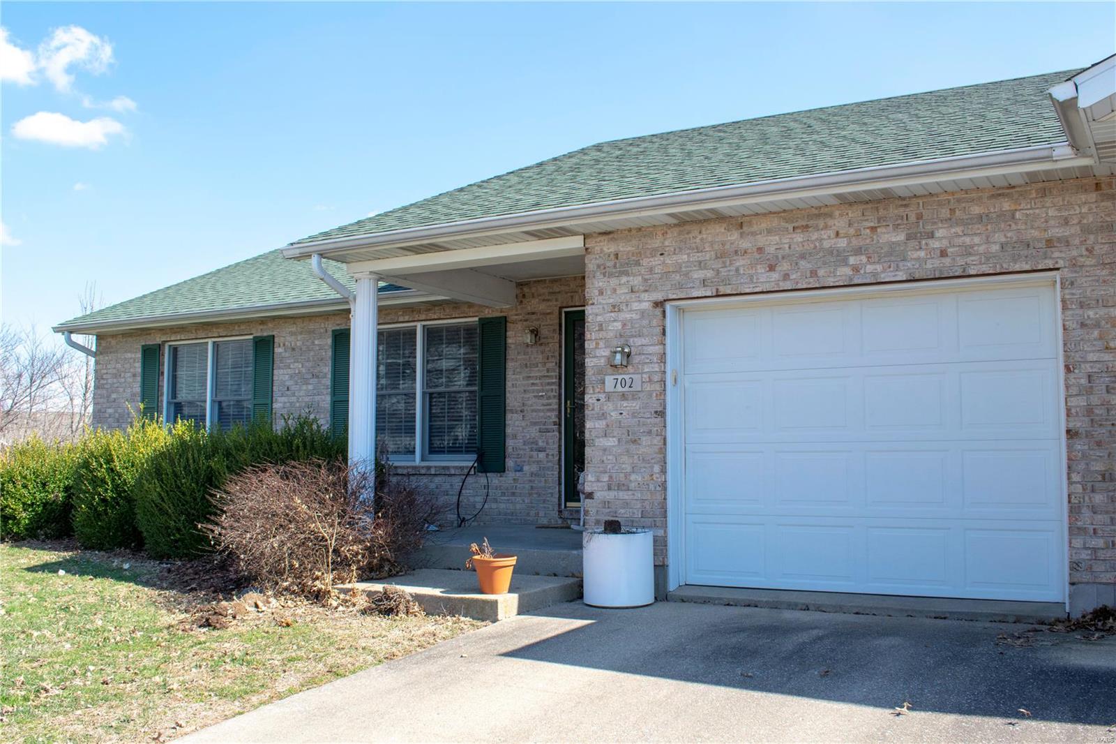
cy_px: 372
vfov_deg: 38.3
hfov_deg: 55.1
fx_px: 1069
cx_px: 558
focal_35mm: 34
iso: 400
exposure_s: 1/320
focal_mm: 23
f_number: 10
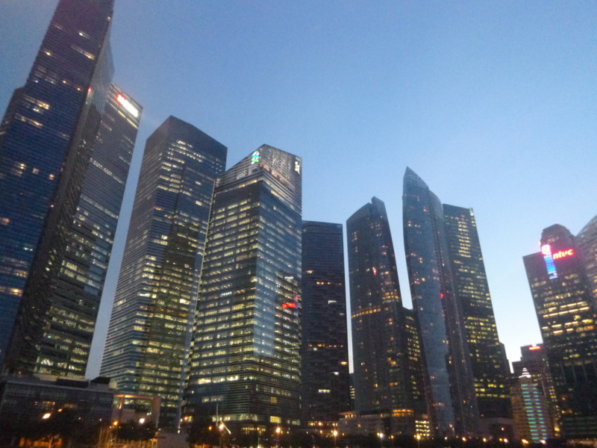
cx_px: 298
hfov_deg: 69.4
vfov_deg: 54.9
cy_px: 224
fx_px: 431
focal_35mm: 25
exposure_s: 1/8
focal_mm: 4.5
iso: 800
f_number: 3.9
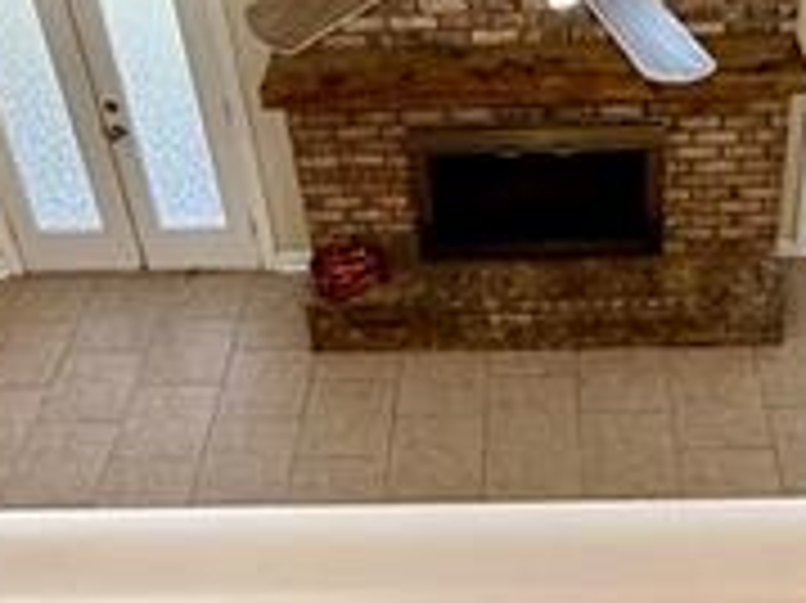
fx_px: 1163
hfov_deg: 38.0
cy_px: -18
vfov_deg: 27.2
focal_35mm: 50
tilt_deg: -30.1
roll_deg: +3.1
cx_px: 509
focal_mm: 2.22
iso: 250
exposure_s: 1/120
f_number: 2.2
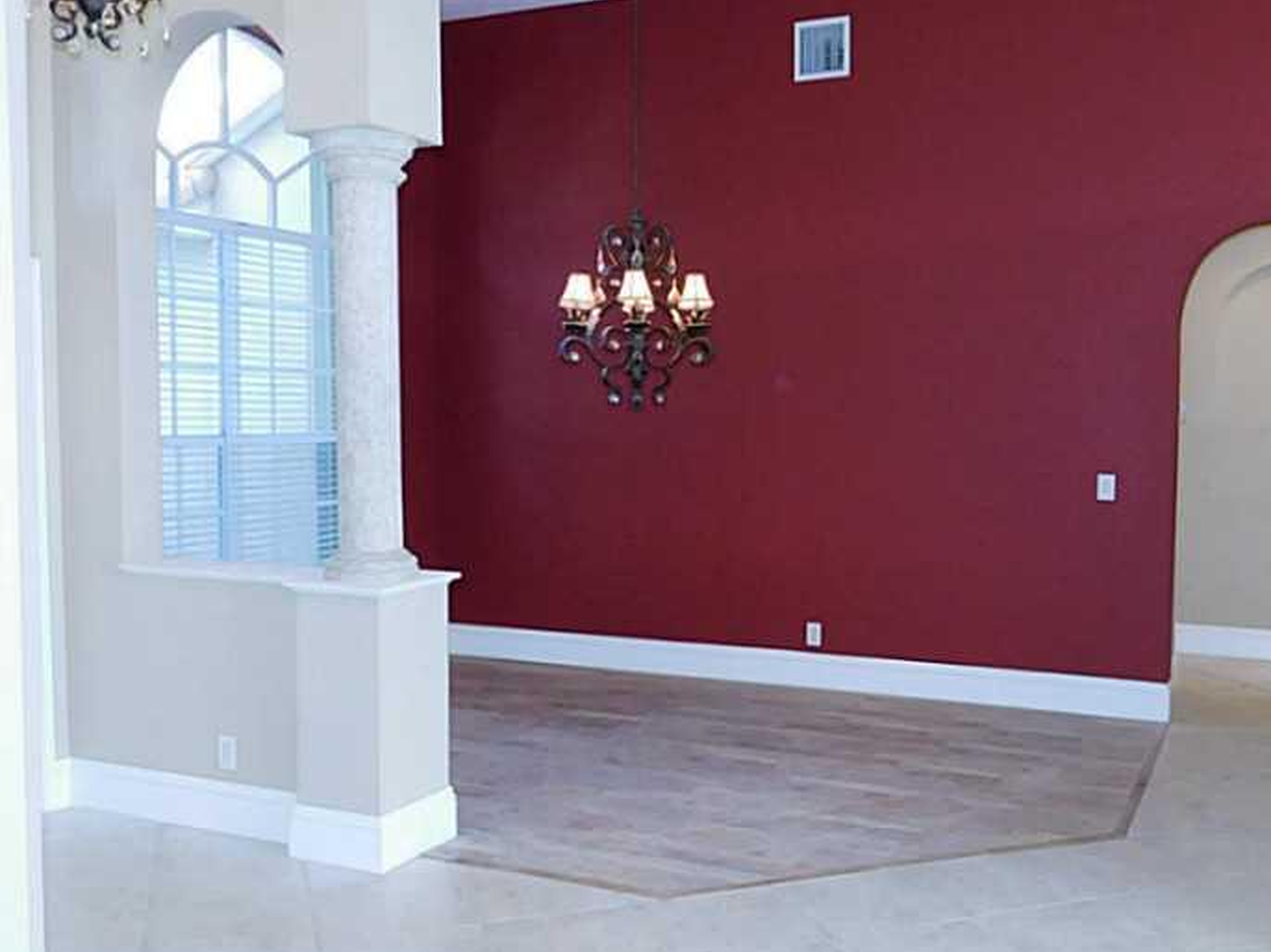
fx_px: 1285
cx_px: 726
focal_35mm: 35
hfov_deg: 52.5
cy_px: 495
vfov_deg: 40.7
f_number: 3.2
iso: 220
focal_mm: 5.3
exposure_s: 1/30
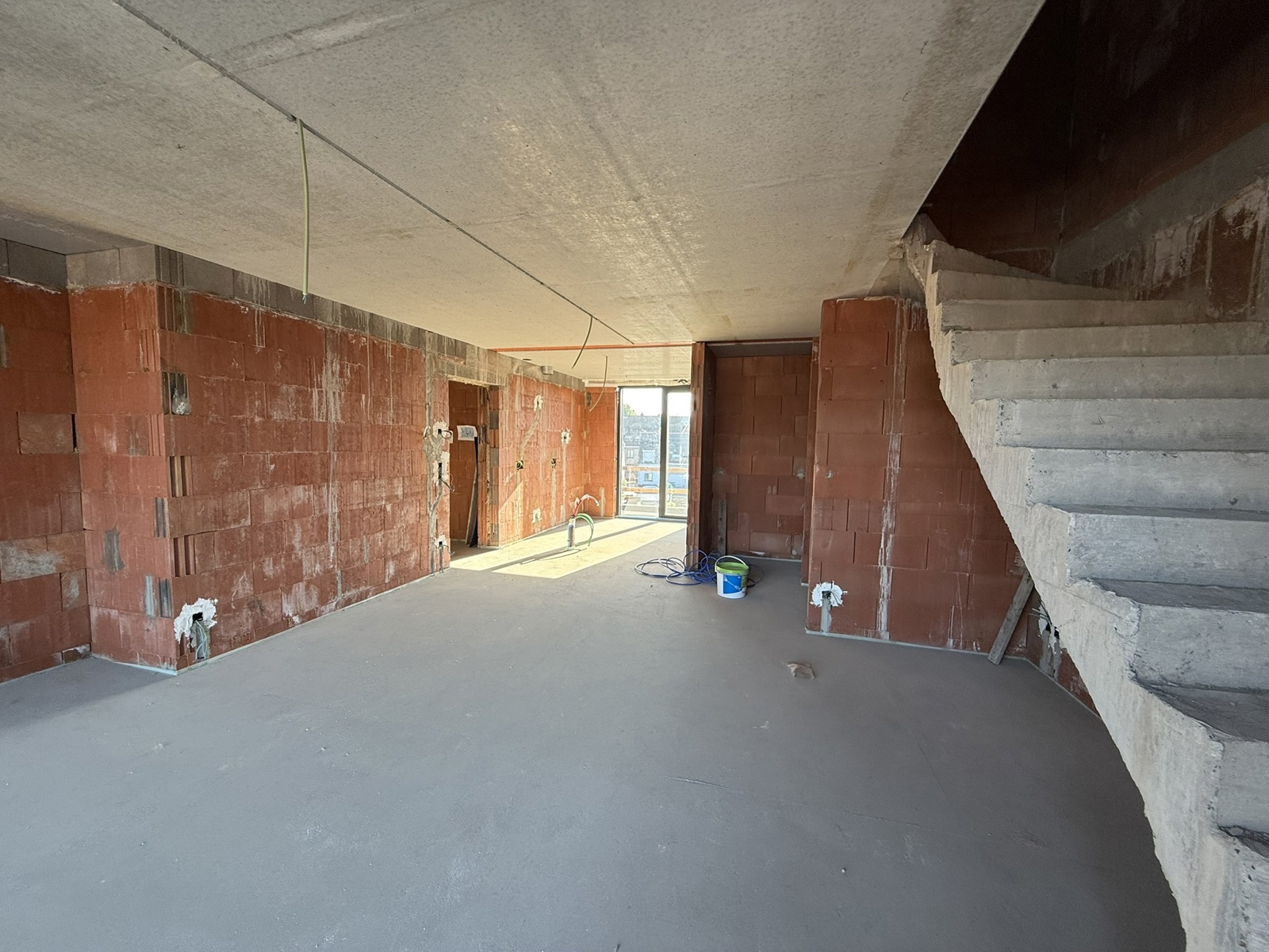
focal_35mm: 14
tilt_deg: -4.0
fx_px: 513
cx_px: 634
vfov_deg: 85.7
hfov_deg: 102.1
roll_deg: -1.0
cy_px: 476
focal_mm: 2.22
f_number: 2.2
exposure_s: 1/103
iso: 64
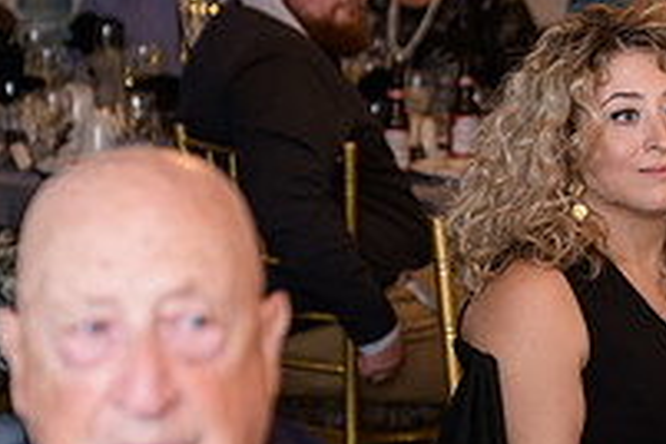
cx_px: 580
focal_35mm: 202
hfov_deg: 10.1
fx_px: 3737
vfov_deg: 6.8
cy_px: 177
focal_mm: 70
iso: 800
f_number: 3.2
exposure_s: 1/125
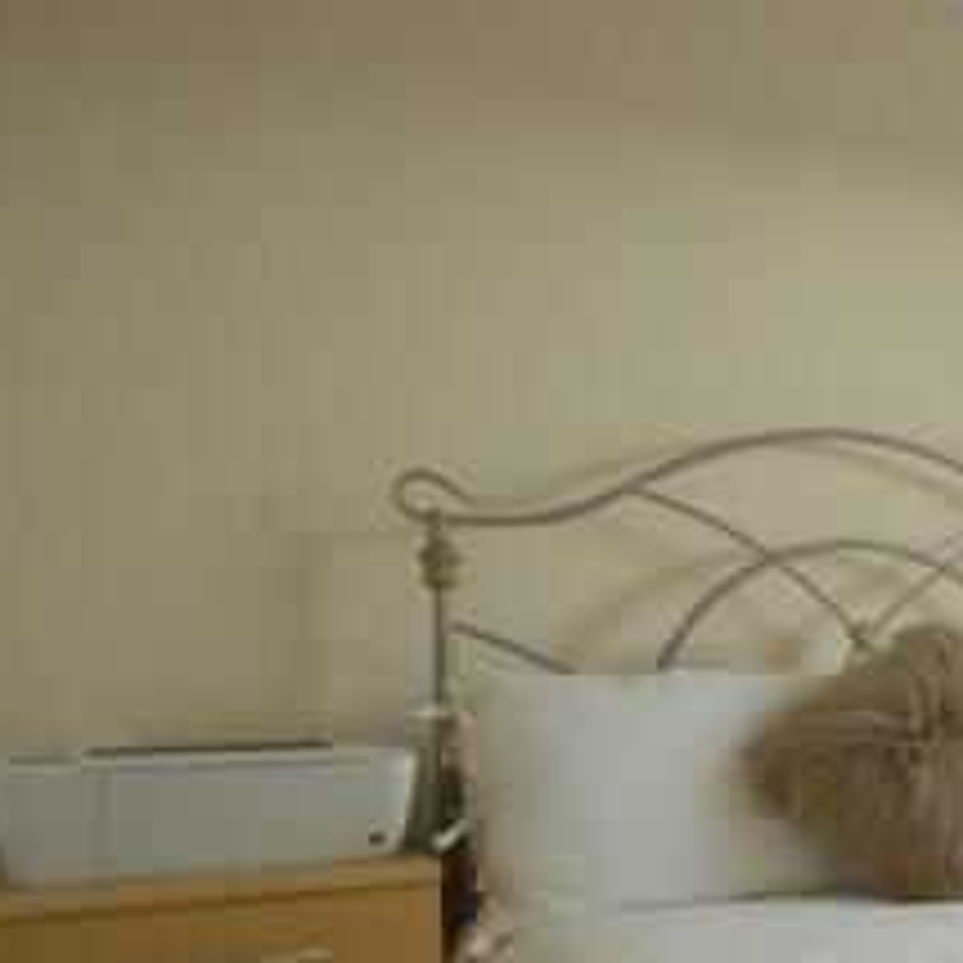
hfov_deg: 31.2
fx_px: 1227
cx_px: 1305
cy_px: 756
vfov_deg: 41.2
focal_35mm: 39
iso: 3200
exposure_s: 1/800
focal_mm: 10
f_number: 3.5
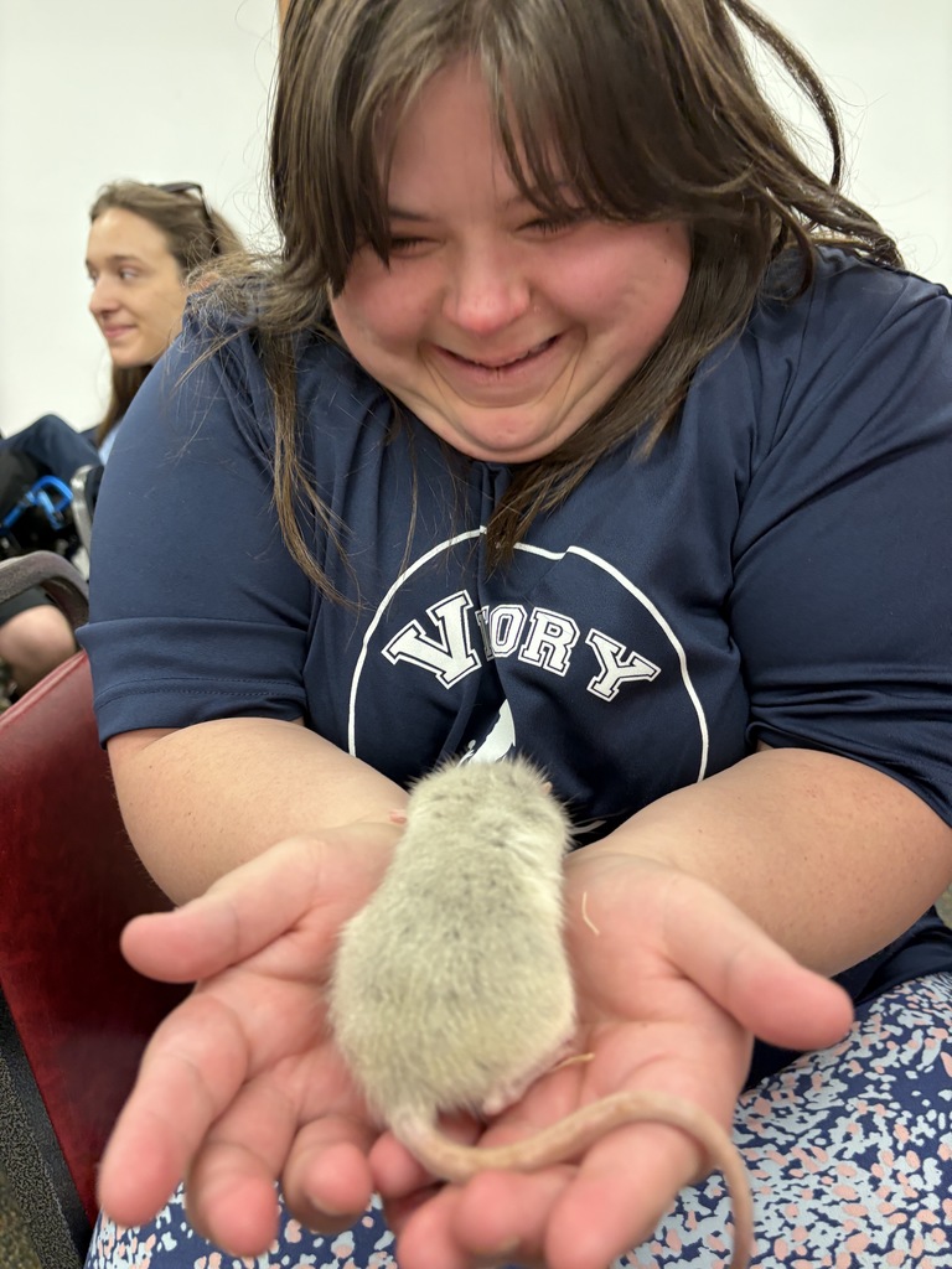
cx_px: 476
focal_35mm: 26
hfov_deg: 53.1
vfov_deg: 67.3
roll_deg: +2.5
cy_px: 634
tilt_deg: -14.0
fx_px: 953
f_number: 1.6
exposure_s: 1/60
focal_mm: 5.96
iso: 200
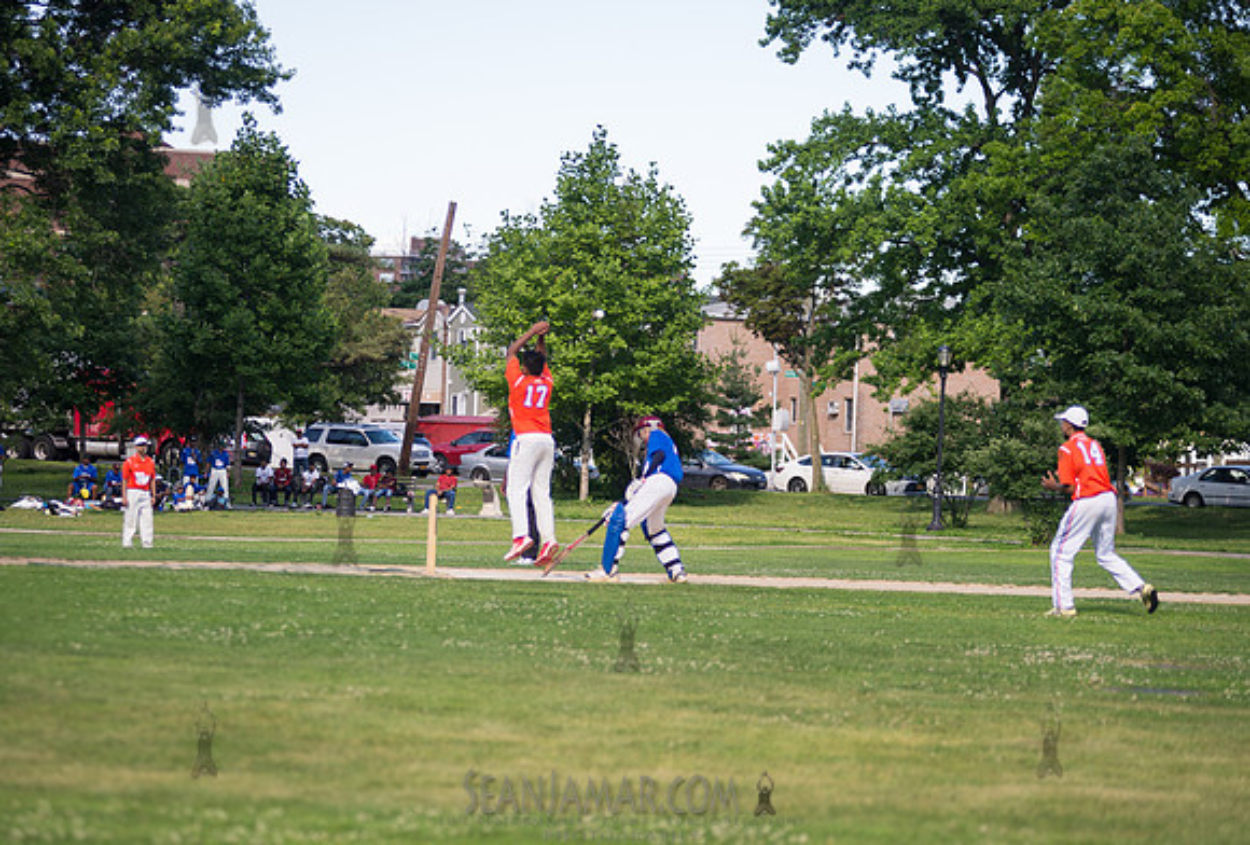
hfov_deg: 15.1
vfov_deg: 10.3
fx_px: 4703
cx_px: 568
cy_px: 469
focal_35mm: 135
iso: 200
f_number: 2.8
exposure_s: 1/1250
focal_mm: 120
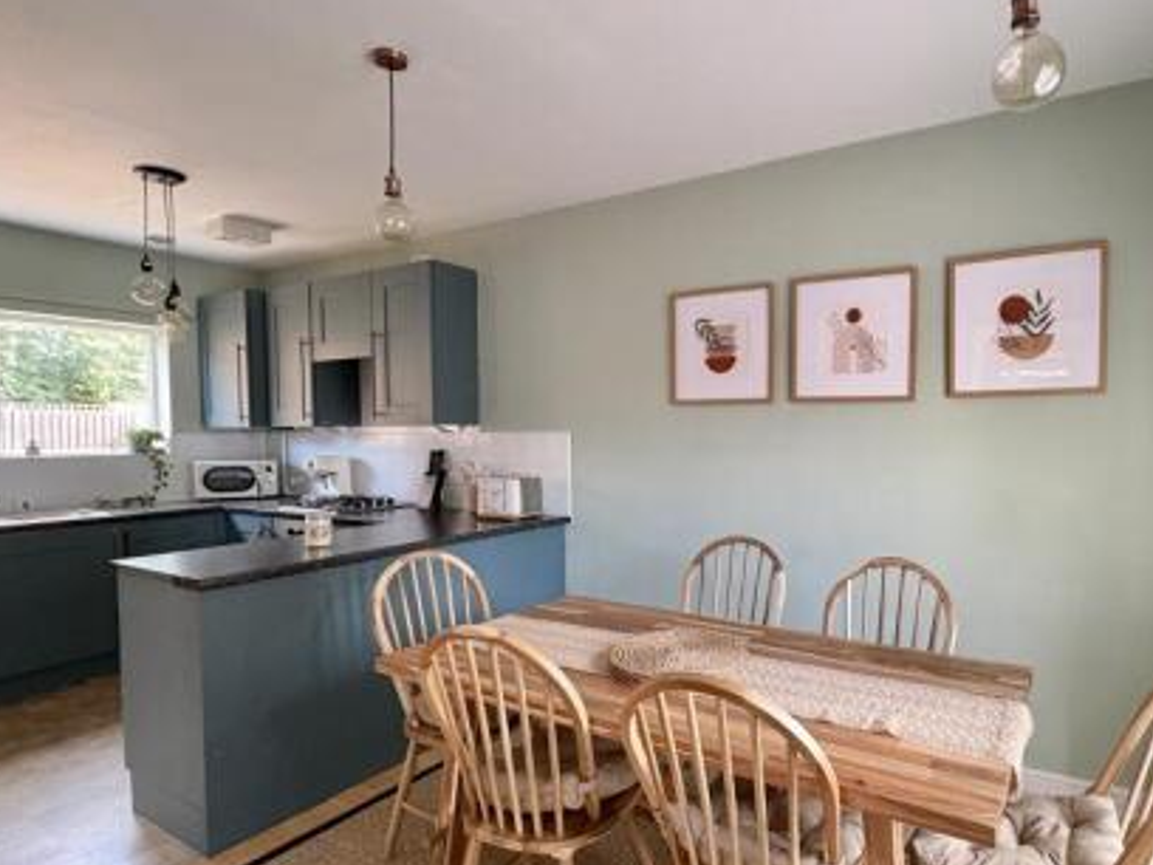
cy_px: 451
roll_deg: +0.4
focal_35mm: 20
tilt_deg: -1.4
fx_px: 666
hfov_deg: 80.4
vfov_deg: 65.9
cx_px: 711
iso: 640
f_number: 2.2
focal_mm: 2.22
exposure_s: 1/60
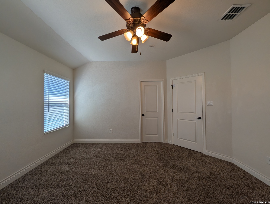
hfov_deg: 110.5
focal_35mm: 12
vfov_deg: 94.7
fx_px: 94
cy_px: 102
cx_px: 135
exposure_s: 1/318
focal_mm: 2.02
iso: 37
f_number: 1.7
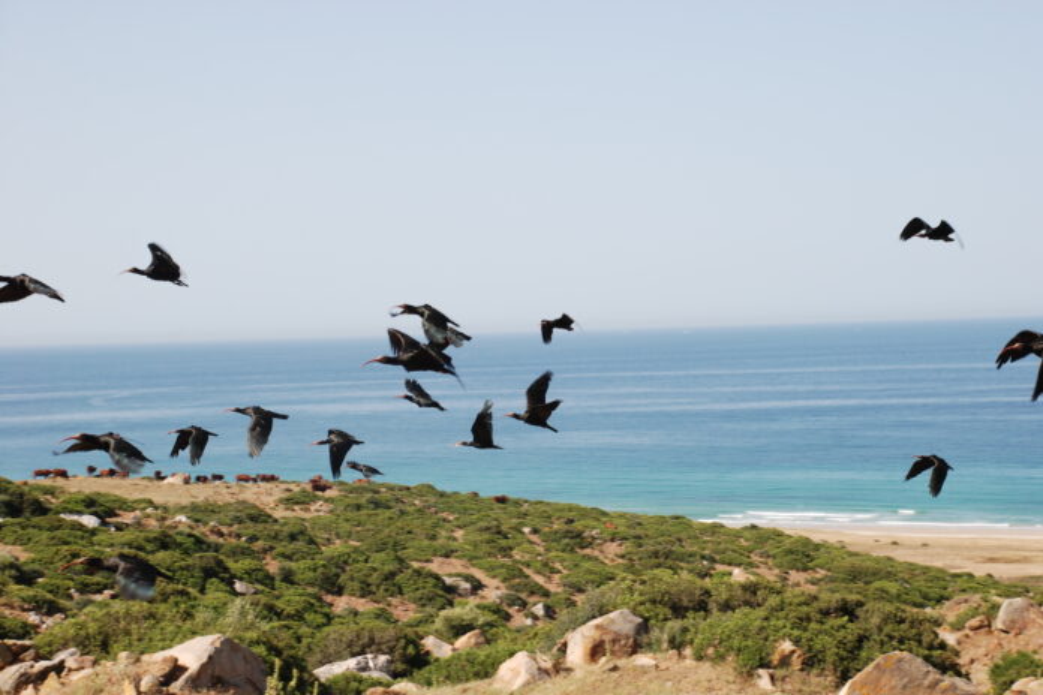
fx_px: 2260
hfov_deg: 26.0
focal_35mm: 78
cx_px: 522
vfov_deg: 17.5
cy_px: 348
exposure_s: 1/320
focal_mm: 52
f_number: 9
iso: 200
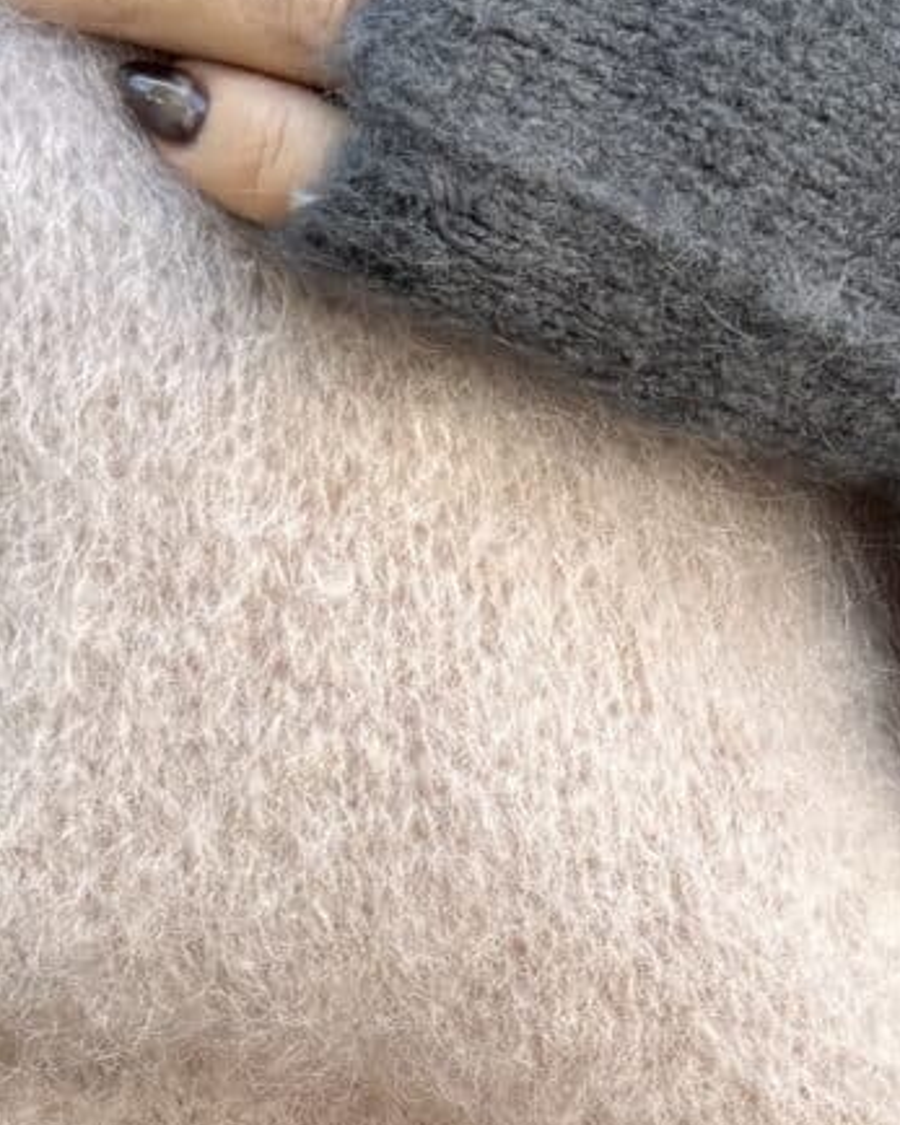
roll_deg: -1.1
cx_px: 202
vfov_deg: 22.2
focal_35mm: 83
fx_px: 2765
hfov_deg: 18.3
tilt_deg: -14.9
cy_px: 1102
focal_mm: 6.76
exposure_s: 1/180
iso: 64
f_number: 1.78
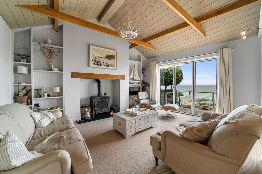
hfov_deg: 104.3
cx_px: 131
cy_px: 87
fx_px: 102
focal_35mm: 14
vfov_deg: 81.1
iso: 400
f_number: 8
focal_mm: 14
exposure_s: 1/5
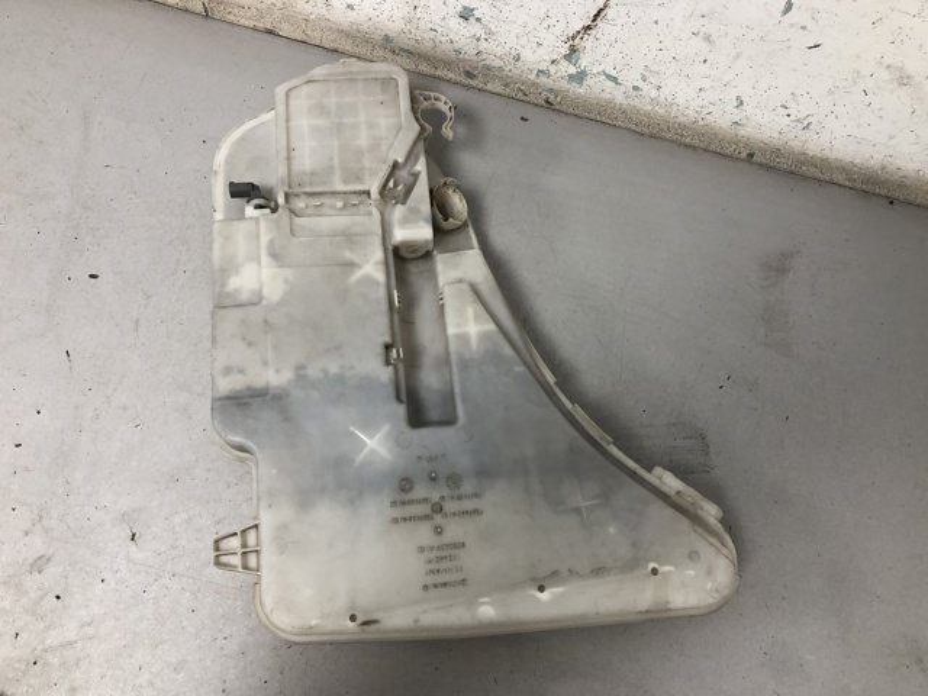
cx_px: 464
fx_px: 751
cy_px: 348
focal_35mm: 28
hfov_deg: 63.4
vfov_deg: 49.7
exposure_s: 1/33
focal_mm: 4
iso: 40
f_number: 1.8
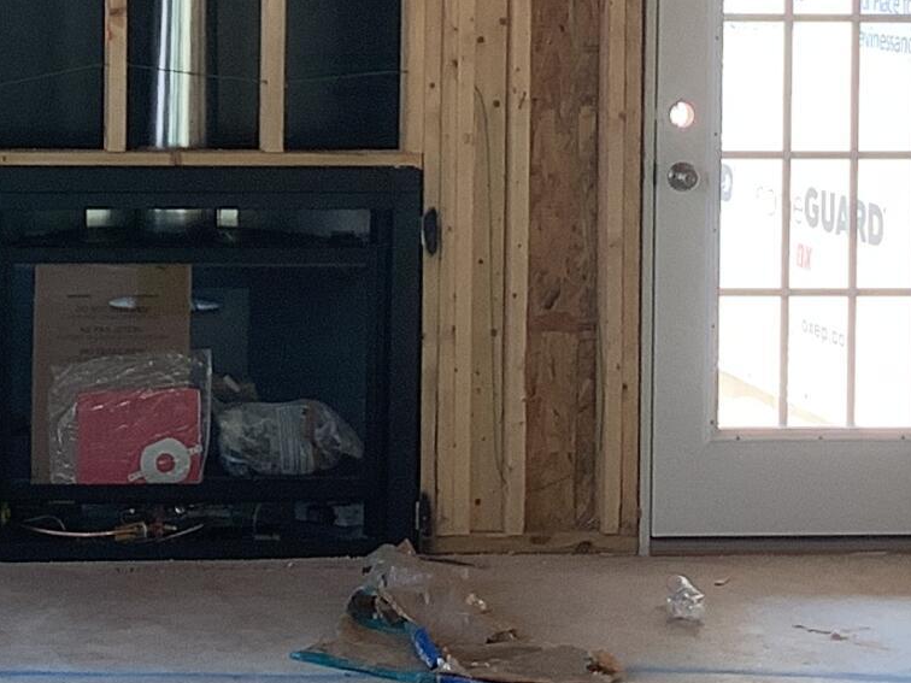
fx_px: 3237
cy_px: -54
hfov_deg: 15.8
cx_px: 64
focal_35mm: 123
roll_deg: +0.2
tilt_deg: -2.2
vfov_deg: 11.9
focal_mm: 3.3
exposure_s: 1/120
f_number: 2.4
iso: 64
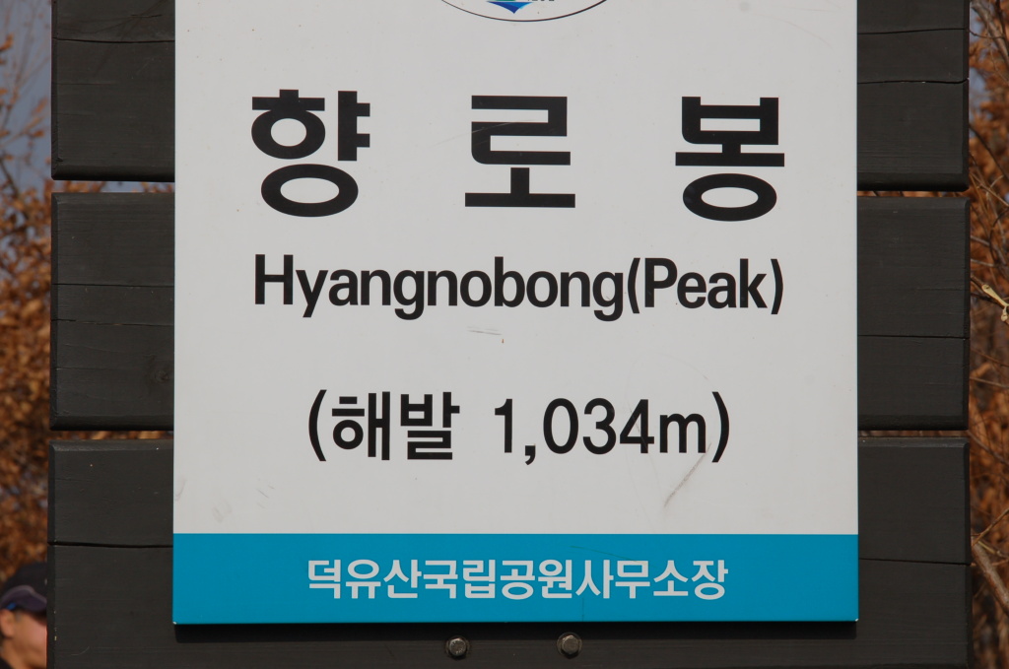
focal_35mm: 105
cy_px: 334
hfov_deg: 19.5
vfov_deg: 13.0
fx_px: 2938
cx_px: 504
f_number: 10
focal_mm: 70
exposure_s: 1/800
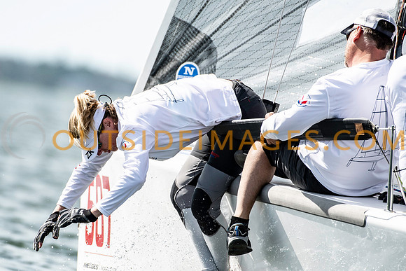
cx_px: 170
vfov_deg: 1.8
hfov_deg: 2.6
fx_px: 8861
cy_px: 130
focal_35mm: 786
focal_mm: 400
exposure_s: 1/2000
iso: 320
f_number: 5
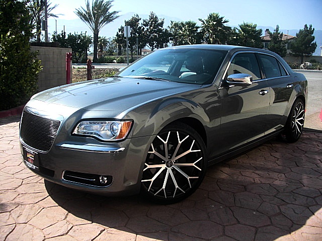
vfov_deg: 39.7
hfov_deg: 51.4
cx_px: 161
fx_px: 335
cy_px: 120
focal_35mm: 36
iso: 50
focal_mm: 6.3
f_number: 2.8
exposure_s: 1/500
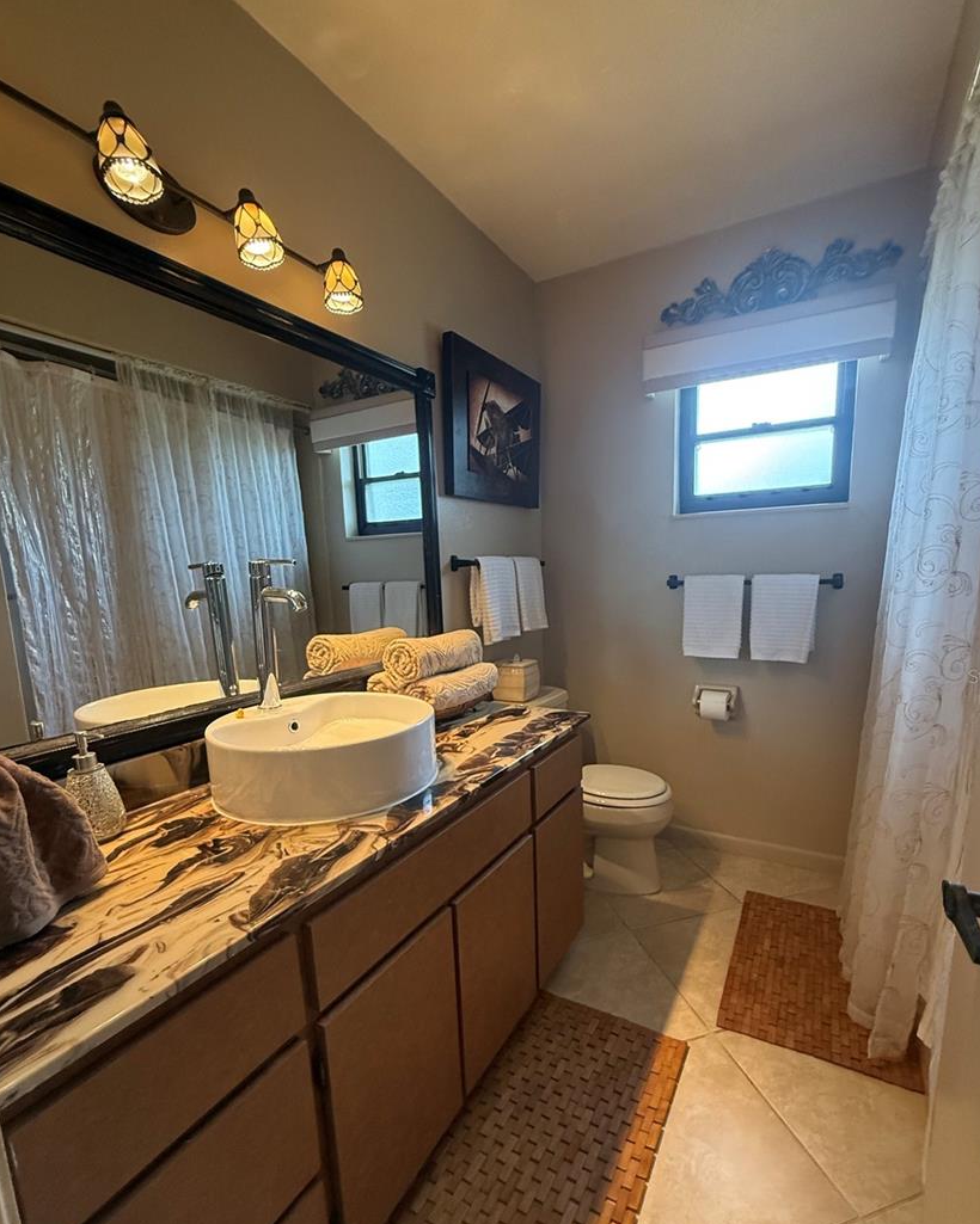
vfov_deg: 92.8
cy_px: 676
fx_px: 580
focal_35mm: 16
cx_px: 515
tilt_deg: -9.6
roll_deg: +0.9
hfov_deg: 80.3
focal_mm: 2.22
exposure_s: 1/120
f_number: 2.2
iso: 500
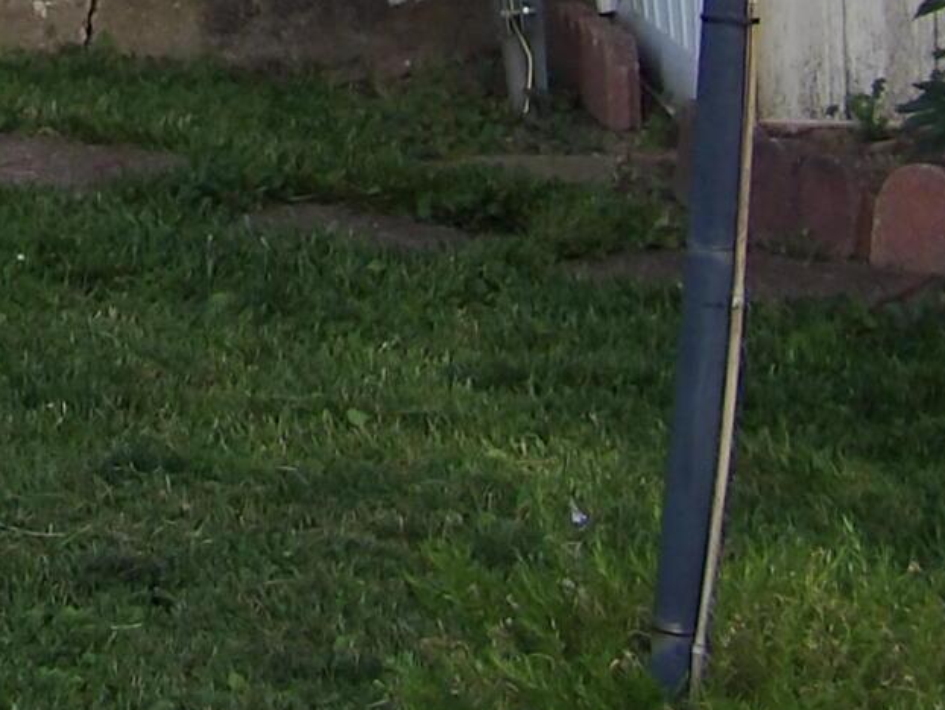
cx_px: -424
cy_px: -579
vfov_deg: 7.7
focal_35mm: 188
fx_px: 5134
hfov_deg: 10.2
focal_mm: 7
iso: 100
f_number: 3.7
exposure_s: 1/251
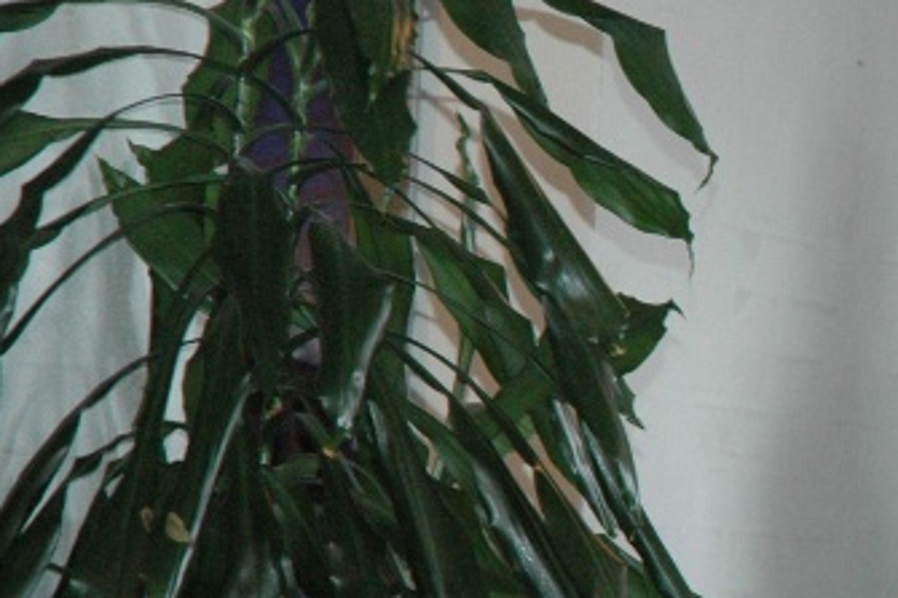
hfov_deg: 6.2
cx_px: 1304
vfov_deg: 4.2
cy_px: 359
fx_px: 8227
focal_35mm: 330
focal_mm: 70
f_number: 4.5
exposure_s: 1/60
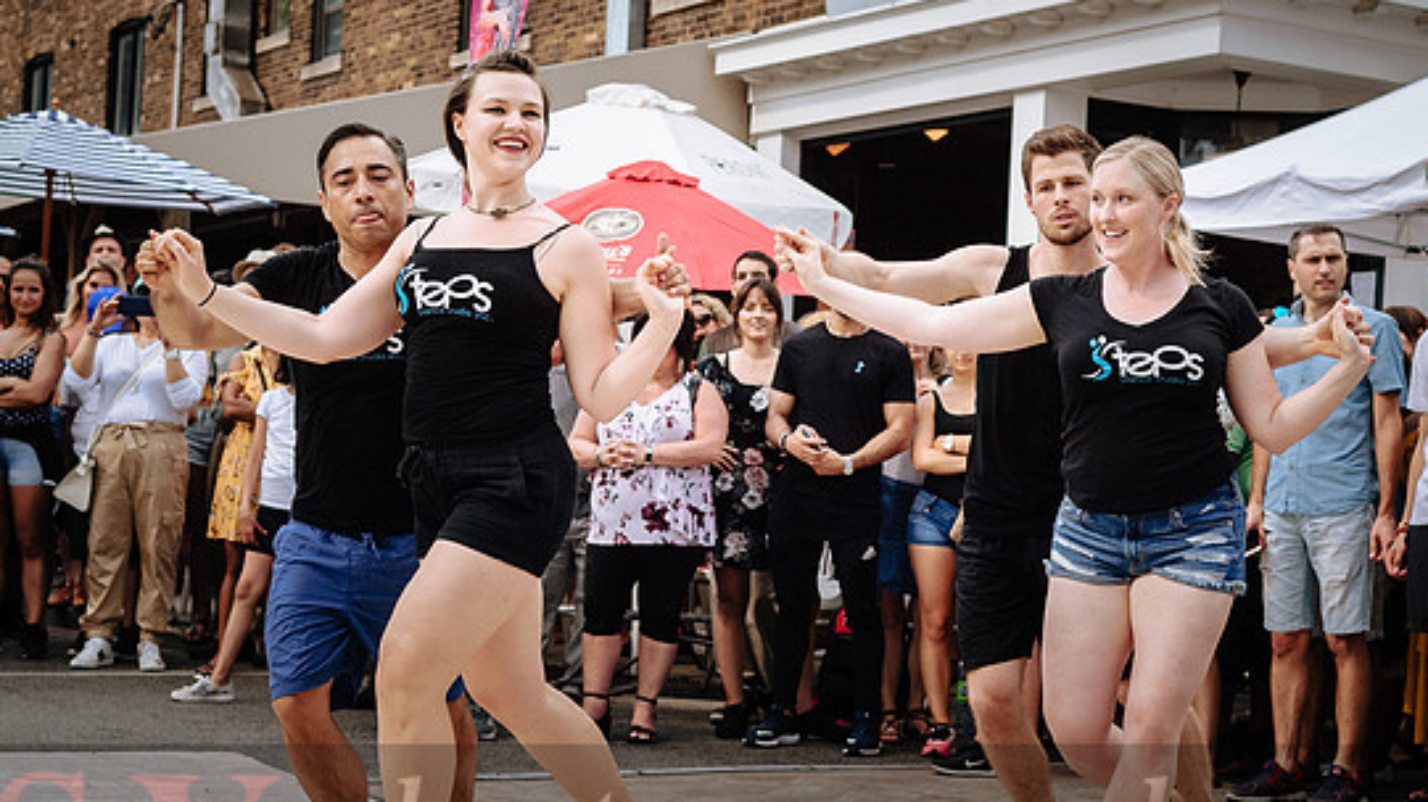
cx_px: 752
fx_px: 2612
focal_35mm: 69
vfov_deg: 17.4
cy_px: 514
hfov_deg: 30.6
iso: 100
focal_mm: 38
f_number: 4
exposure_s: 1/1250
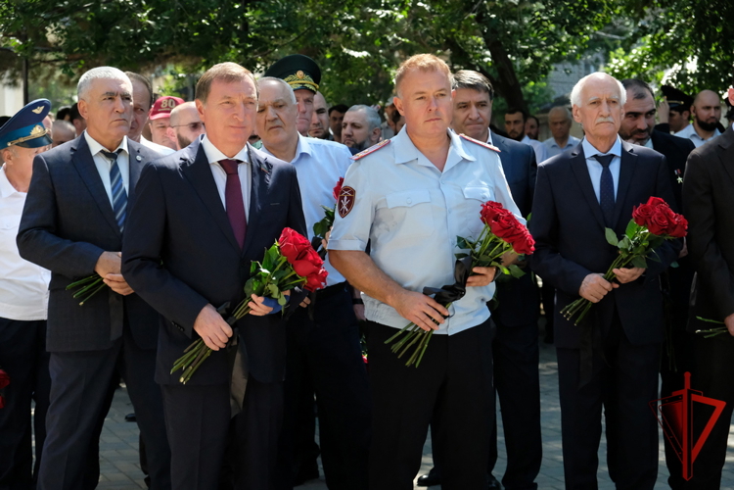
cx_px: 367
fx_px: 1692
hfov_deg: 24.5
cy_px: 245
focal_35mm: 83
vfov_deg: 16.5
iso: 8000
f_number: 5
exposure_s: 1/8500
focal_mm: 55
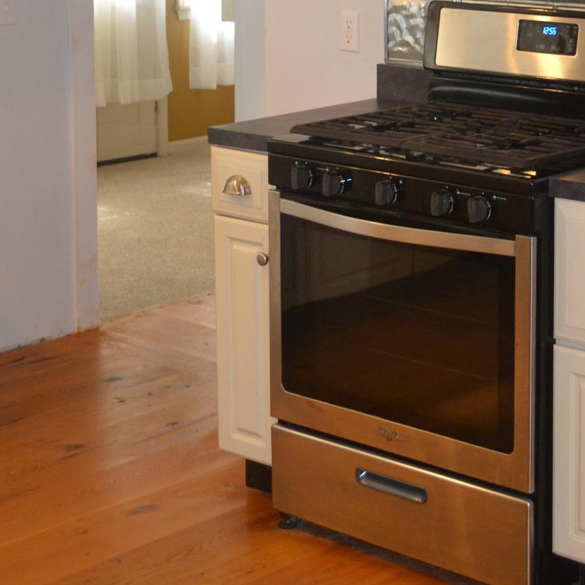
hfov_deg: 20.6
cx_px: 485
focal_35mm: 83
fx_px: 1587
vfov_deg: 20.5
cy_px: 58
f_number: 4
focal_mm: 24
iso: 900
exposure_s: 1/60
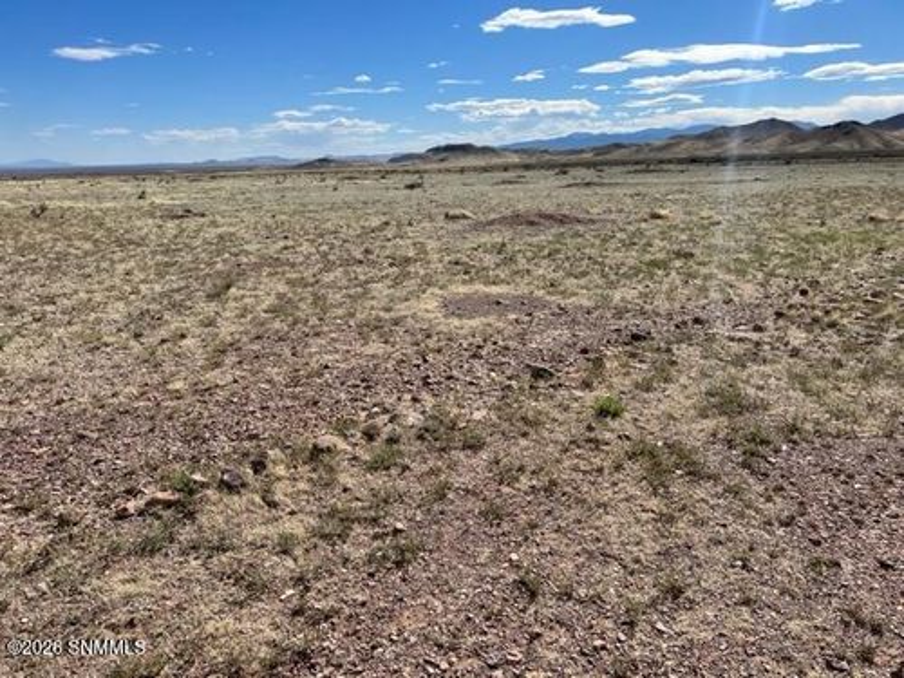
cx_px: 452
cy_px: 339
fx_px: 679
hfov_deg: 67.3
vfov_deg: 53.1
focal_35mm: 26
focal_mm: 5.7
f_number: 1.5
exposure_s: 1/7463
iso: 50
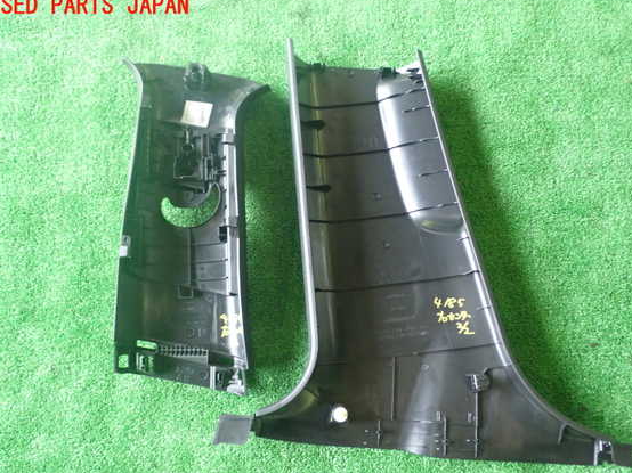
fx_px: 712
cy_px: 248
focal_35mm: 39
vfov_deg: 36.8
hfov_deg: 47.9
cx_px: 324
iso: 800
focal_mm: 6.37
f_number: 2.5
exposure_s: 1/30
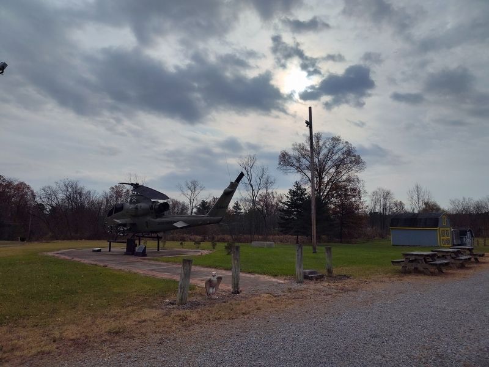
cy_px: 184
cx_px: 244
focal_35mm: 23
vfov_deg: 58.9
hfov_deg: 73.9
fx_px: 325
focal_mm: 5.56
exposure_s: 1/4243
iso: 100
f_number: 1.8
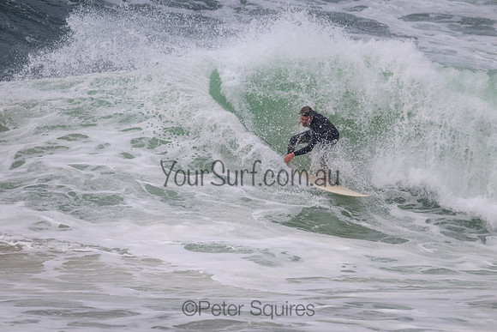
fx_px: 11377
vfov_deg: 1.7
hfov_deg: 2.5
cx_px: 248
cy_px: 166
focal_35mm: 824
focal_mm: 600
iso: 560
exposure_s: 1/2000
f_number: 11
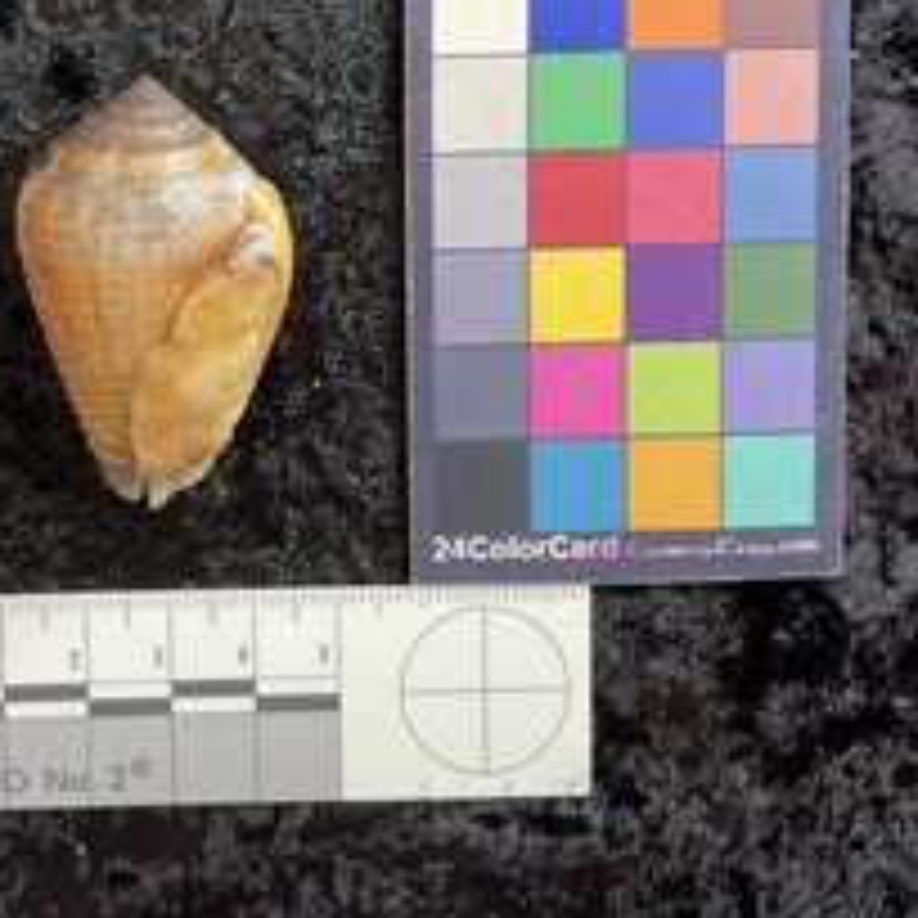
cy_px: 331
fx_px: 1320
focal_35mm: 44
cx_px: 198
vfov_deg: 38.0
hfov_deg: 37.1
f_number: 1.8
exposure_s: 1/120
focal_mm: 3
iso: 50
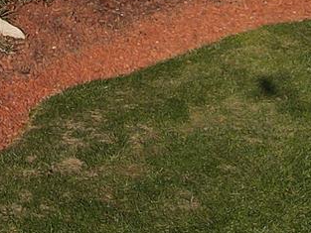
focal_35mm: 157
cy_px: -316
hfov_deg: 11.7
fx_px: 1411
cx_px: -241
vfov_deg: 8.7
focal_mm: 4.5
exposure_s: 1/1250
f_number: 2.8
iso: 100
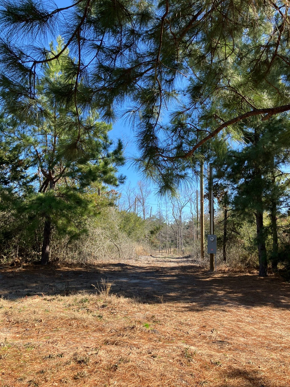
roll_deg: -1.0
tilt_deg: +10.5
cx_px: 145
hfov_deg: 49.7
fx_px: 313
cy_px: 194
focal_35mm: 28
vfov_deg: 63.4
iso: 32
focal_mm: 3.99
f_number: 1.8
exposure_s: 1/615
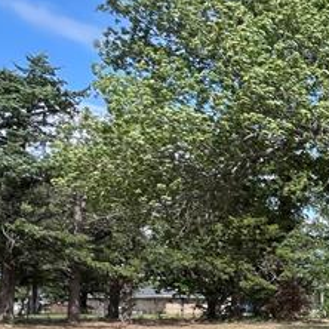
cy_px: 319
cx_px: 584
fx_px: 570
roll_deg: -2.2
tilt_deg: +2.7
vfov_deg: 30.3
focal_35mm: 53
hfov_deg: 21.6
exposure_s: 1/661
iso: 32
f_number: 1.8
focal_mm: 1.57
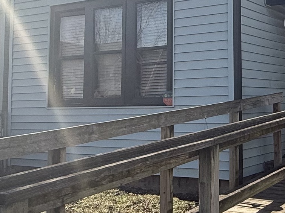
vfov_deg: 25.5
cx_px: 283
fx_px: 469
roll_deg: +1.2
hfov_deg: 31.3
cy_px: 70
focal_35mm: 57
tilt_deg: +5.5
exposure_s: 1/970
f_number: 2.2
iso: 50
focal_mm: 2.22
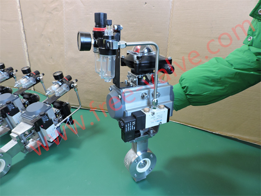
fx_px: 181
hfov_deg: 71.6
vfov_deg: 56.8
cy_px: 98
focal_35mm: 24
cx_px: 130
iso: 400
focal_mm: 4.3
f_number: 3
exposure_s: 1/25
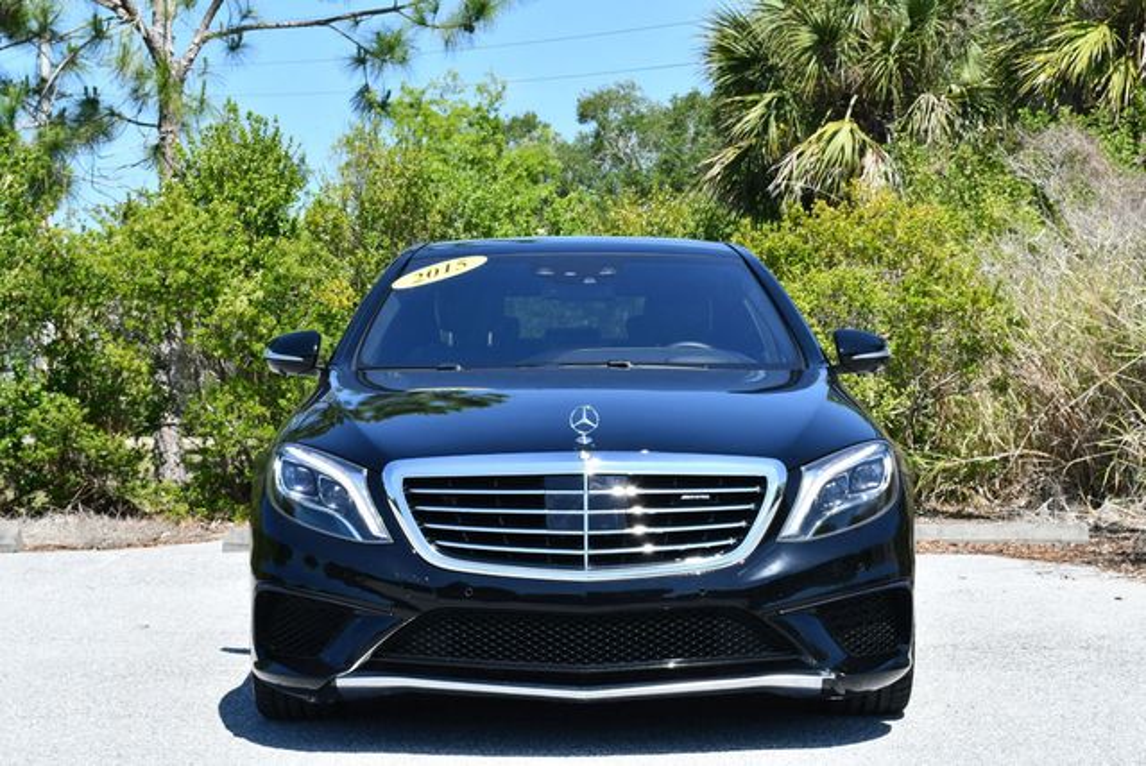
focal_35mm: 76
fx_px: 2421
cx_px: 573
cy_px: 383
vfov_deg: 18.0
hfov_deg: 26.6
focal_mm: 38
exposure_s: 1/250
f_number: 8
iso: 160
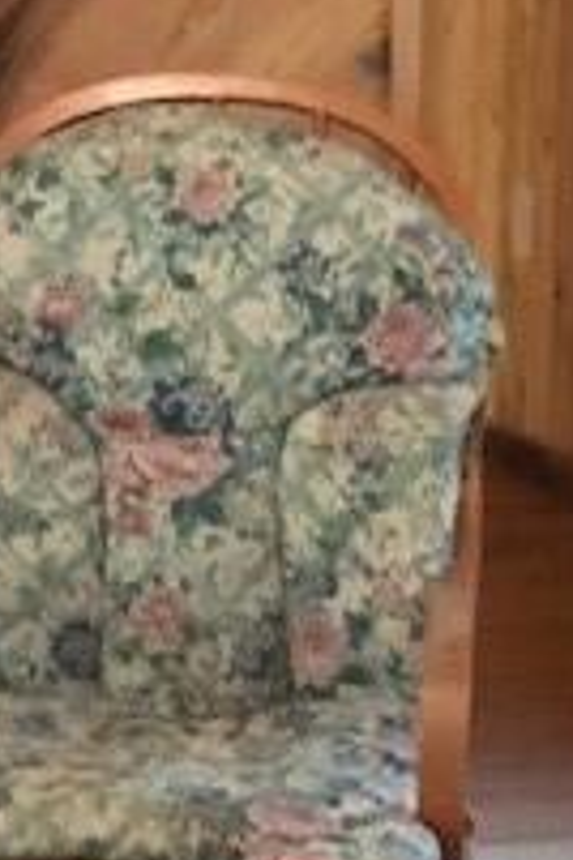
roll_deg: +0.4
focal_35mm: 189
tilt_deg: -8.2
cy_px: 171
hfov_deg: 7.3
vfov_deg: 10.8
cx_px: 81
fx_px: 4512
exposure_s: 1/30
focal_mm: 6.6
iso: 1250
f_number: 2.8
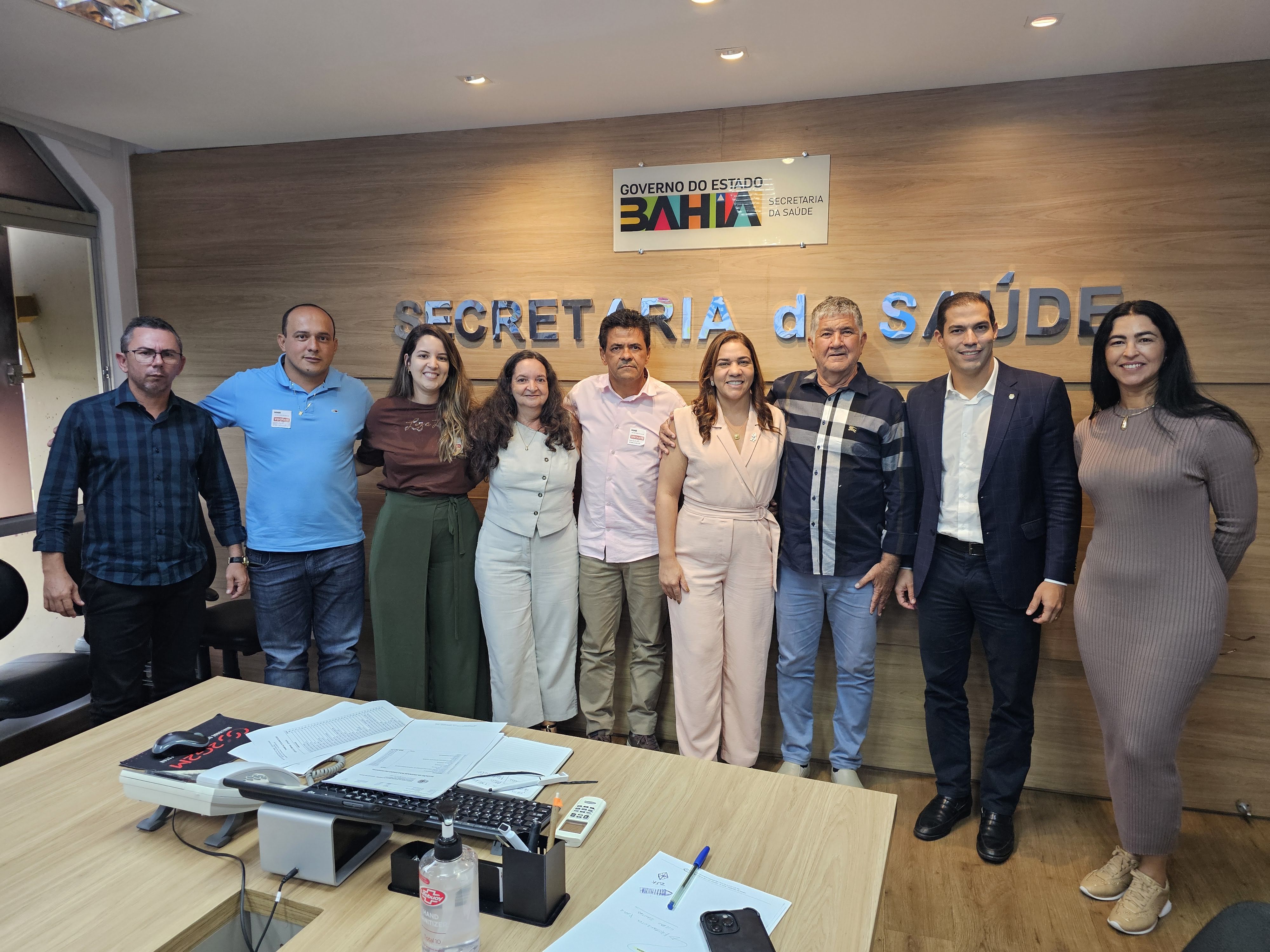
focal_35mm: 23
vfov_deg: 58.9
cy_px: 476
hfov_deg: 73.9
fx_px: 844
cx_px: 635
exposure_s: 1/120
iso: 250
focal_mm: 6.3
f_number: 1.7
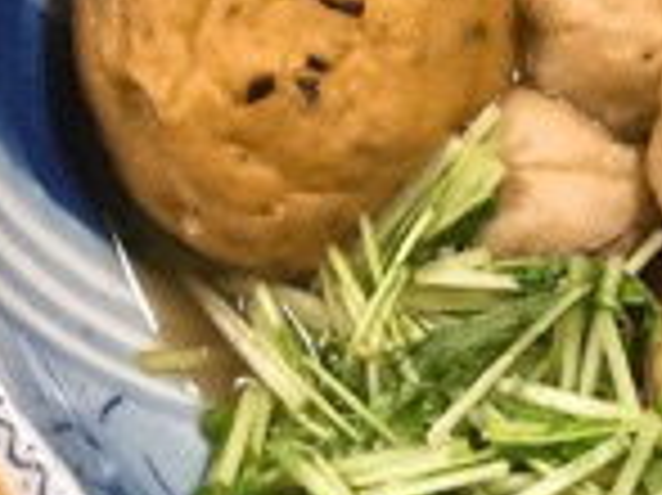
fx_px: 2580
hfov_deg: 14.5
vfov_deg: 10.2
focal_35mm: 135
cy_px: -486
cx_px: 536
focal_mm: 3.3
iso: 125
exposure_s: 1/30
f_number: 2.4
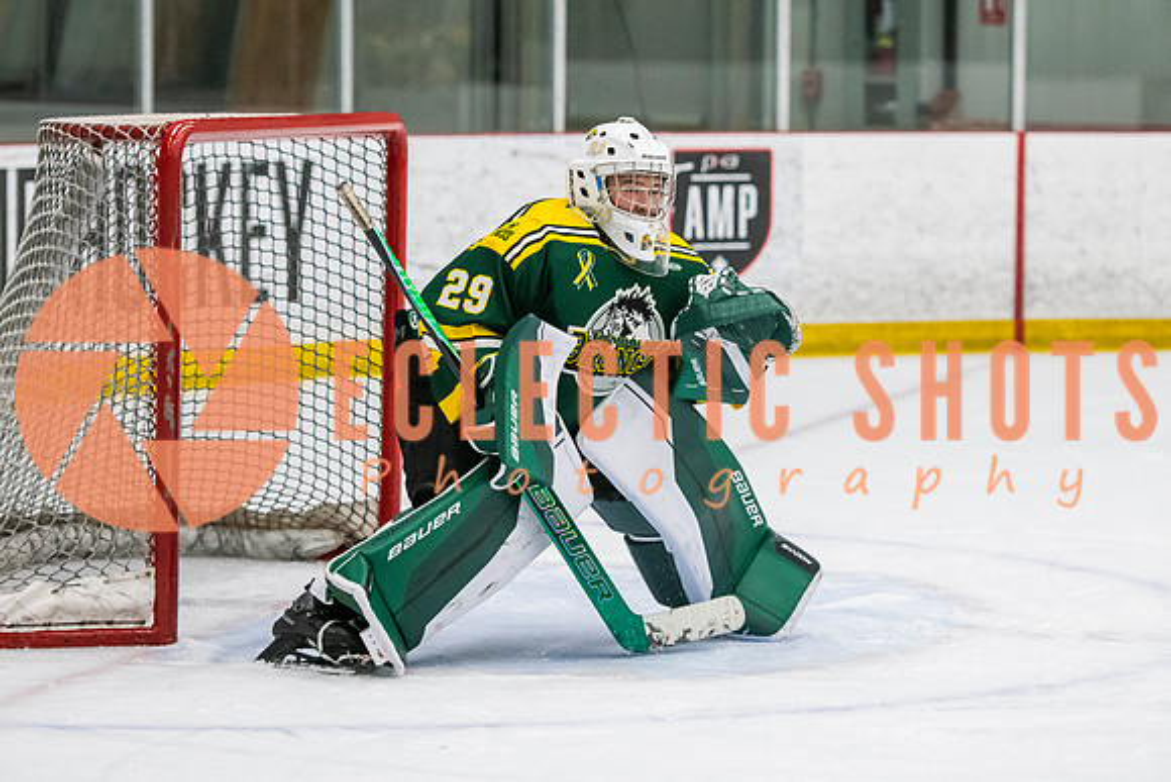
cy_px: 318
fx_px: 5372
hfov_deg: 12.4
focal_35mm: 165
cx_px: 570
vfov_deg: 8.3
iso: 2500
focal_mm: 105
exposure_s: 1/640
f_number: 3.2
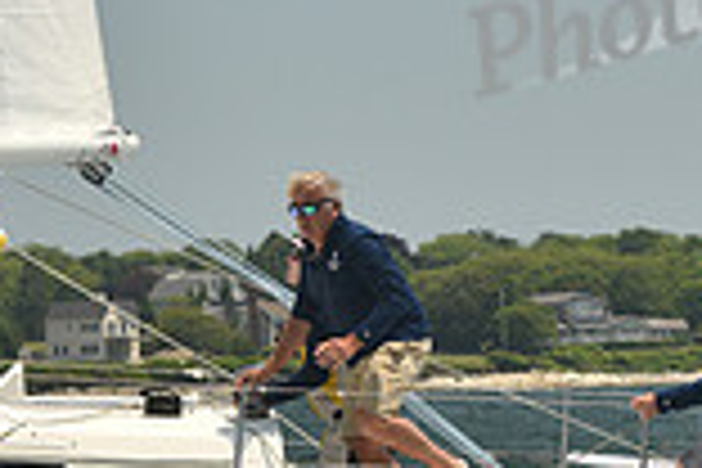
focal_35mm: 260
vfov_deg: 5.3
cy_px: 277
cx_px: 238
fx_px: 5070
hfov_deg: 7.9
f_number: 6.3
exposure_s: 1/640
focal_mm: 70
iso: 250
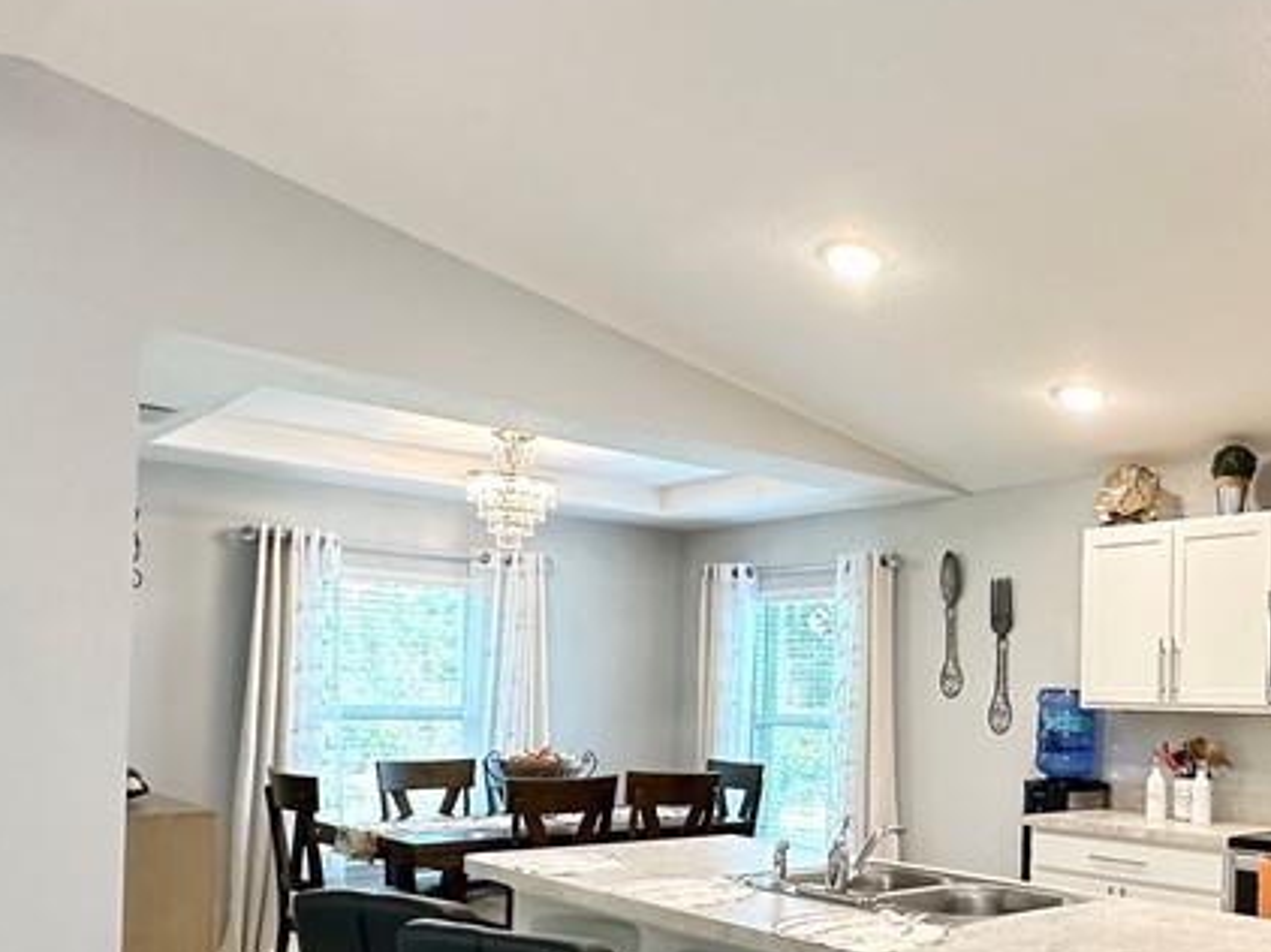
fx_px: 1248
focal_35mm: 34
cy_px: 681
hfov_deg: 52.4
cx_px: 901
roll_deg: -1.0
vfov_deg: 40.9
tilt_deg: +1.2
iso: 320
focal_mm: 2.22
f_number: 2.2
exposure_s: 1/60
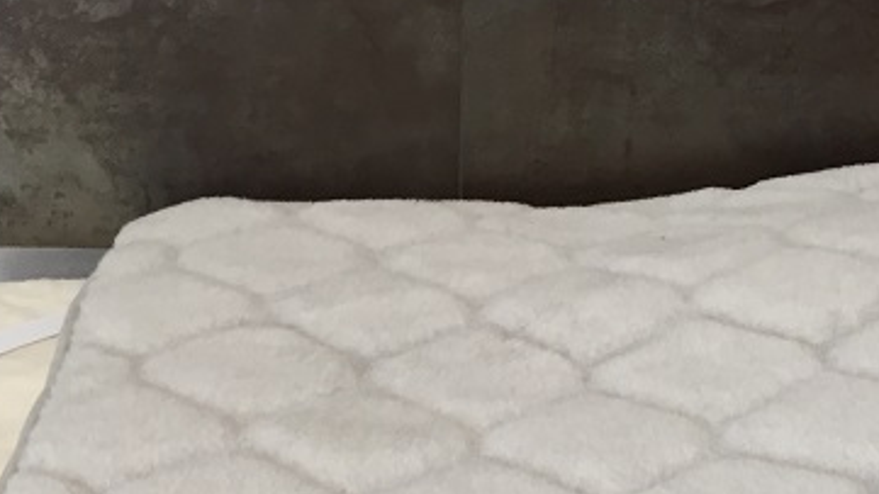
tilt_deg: -38.2
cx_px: 509
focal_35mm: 70
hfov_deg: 30.1
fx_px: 1631
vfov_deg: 16.0
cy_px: 703
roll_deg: -4.7
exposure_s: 1/33
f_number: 2.2
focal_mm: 4.15
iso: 40
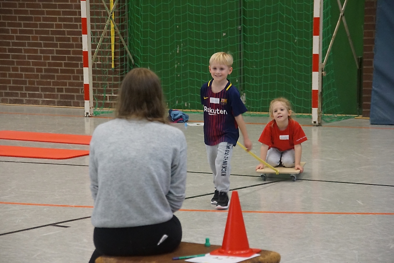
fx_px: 1231
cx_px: 197
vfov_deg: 12.2
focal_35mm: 112
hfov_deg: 18.2
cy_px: 132
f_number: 5.6
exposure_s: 1/80
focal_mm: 75
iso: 3200
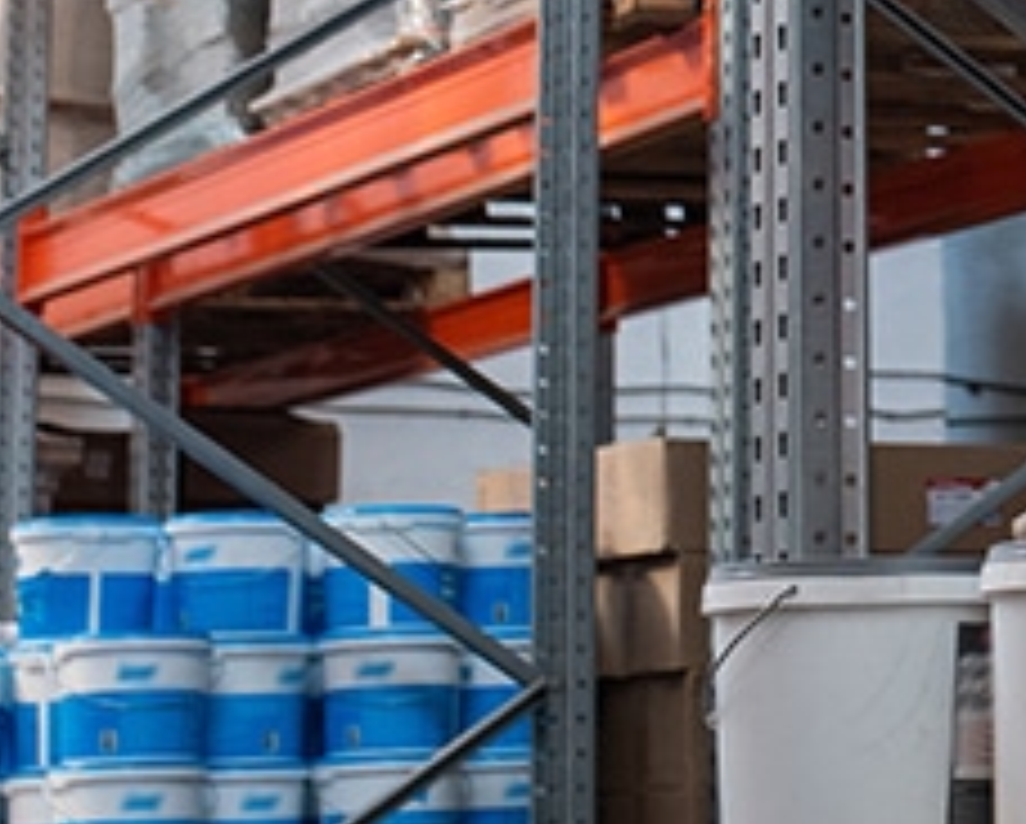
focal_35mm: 144
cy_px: -362
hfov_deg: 12.7
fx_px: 4378
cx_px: 1494
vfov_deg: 10.4
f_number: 4
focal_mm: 35
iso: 800
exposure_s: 1/160
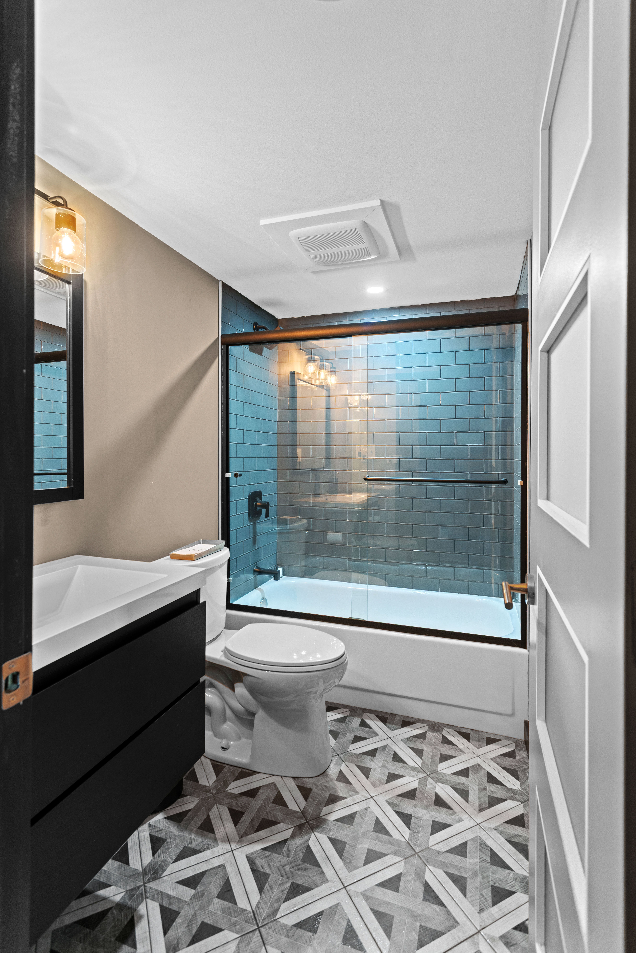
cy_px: 476
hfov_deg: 70.5
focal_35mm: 17
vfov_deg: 93.3
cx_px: 318
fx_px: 450
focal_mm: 17
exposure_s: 2
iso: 250
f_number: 6.3
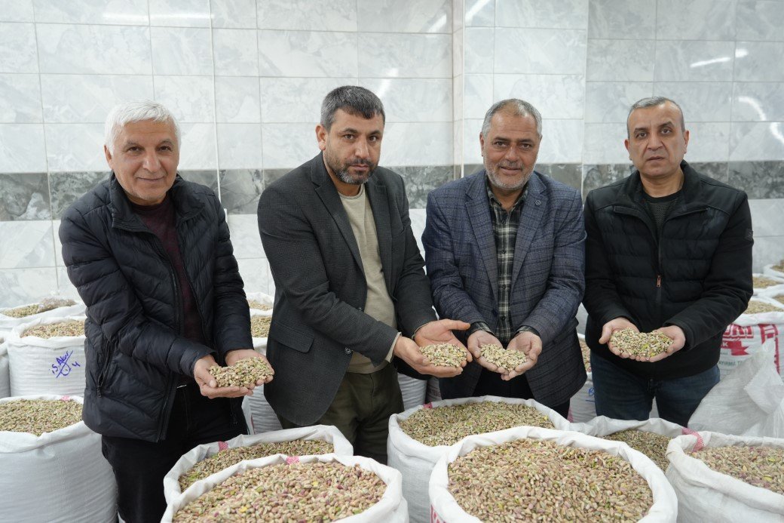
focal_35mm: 29
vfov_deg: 44.9
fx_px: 631
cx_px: 392
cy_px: 262
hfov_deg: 63.7
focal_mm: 29
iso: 1250
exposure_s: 1/160
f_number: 4
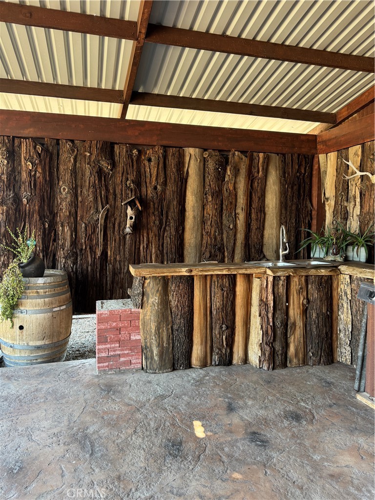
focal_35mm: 24
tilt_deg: -5.2
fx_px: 347
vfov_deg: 71.6
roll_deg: +0.1
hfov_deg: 56.8
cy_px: 250
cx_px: 188
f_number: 1.78
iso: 200
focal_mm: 6.76
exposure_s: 1/121
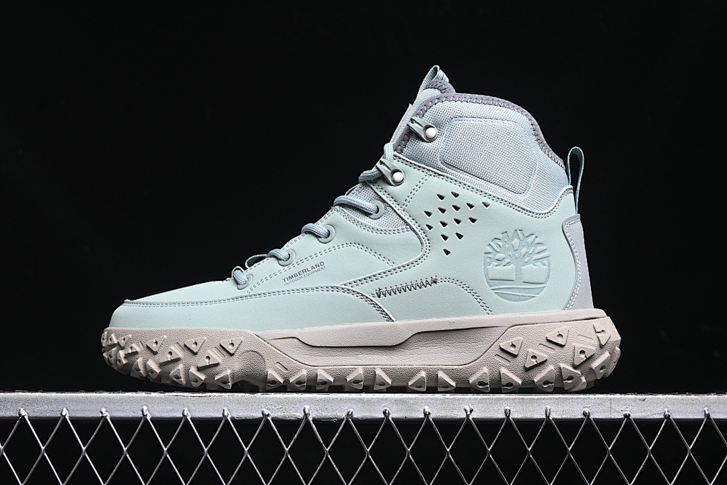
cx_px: 364
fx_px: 1514
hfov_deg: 27.0
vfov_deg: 18.2
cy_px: 242
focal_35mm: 75
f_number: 6.3
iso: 160
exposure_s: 1/60
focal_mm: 50
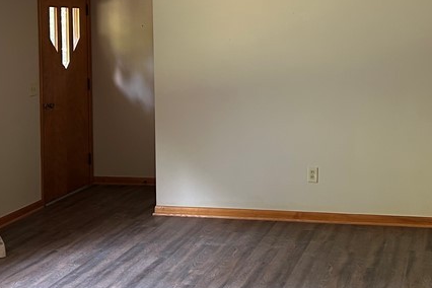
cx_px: 254
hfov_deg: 30.9
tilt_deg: -1.6
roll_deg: +1.2
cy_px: 39
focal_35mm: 65
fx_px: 780
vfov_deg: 20.6
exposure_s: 1/60
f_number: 1.5
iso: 160
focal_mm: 5.7
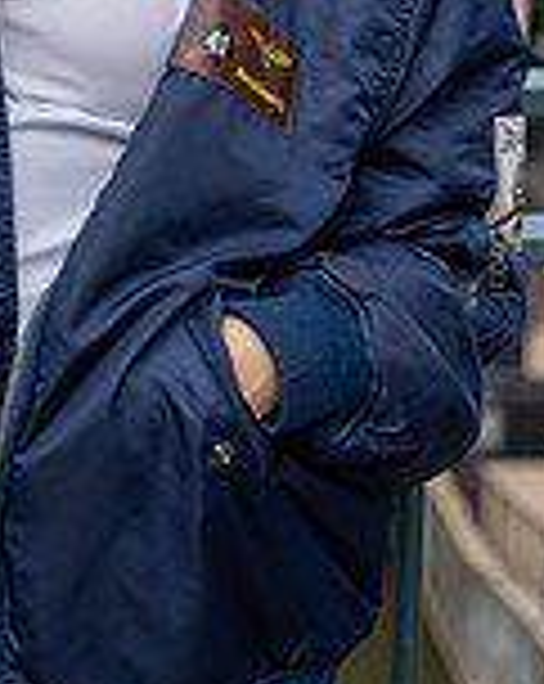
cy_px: -76
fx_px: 2362
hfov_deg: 13.0
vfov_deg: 16.0
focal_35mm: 117
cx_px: 22
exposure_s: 1/4000
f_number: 2.8
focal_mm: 42
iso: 400
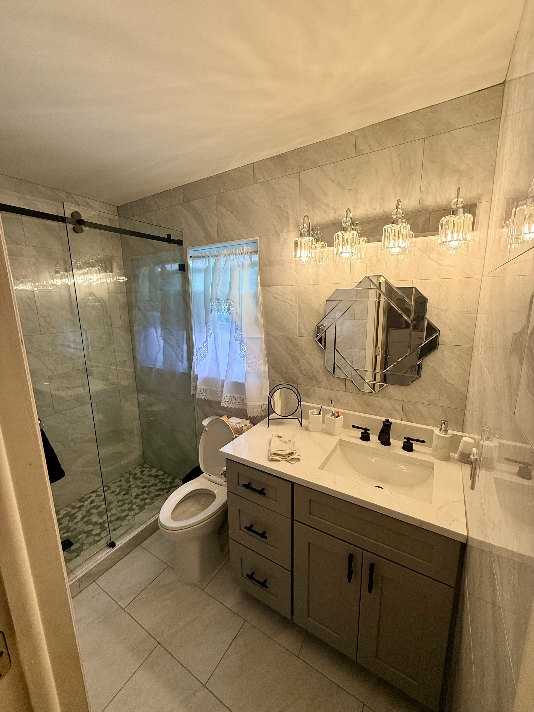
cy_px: 356
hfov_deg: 85.7
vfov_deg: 102.1
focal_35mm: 14
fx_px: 288
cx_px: 267
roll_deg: +0.8
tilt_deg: -10.1
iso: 80
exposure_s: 1/120
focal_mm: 2.22
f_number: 2.2
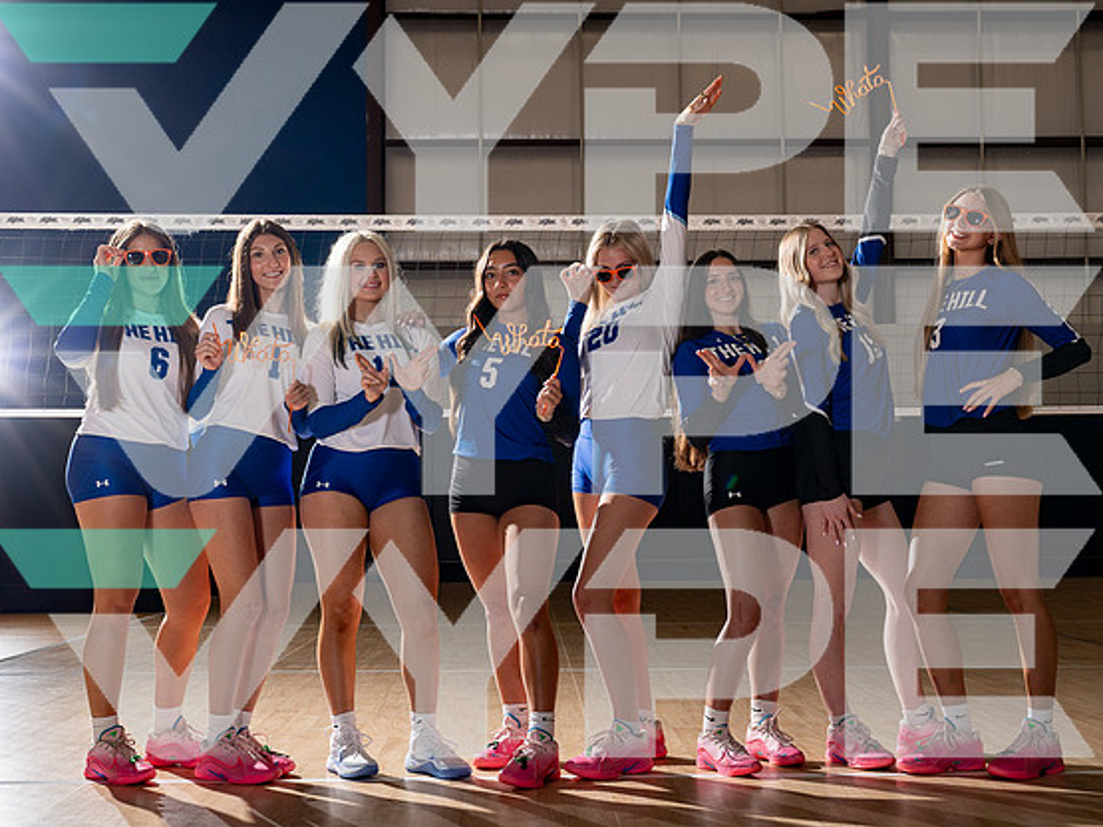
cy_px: 382
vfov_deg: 30.2
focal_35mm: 48
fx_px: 1529
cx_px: 550
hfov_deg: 39.7
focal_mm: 41
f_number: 8
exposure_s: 1/250
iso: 100
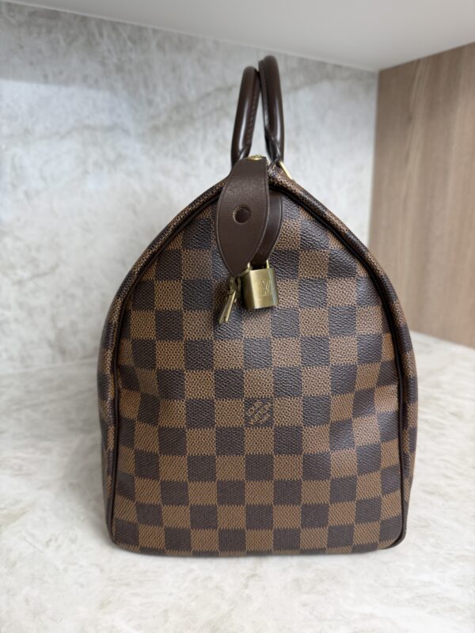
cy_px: 316
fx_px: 439
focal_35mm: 24
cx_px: 238
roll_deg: -0.2
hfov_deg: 56.8
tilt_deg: -13.8
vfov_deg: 71.6
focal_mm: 6.76
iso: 125
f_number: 1.78
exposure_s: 1/120
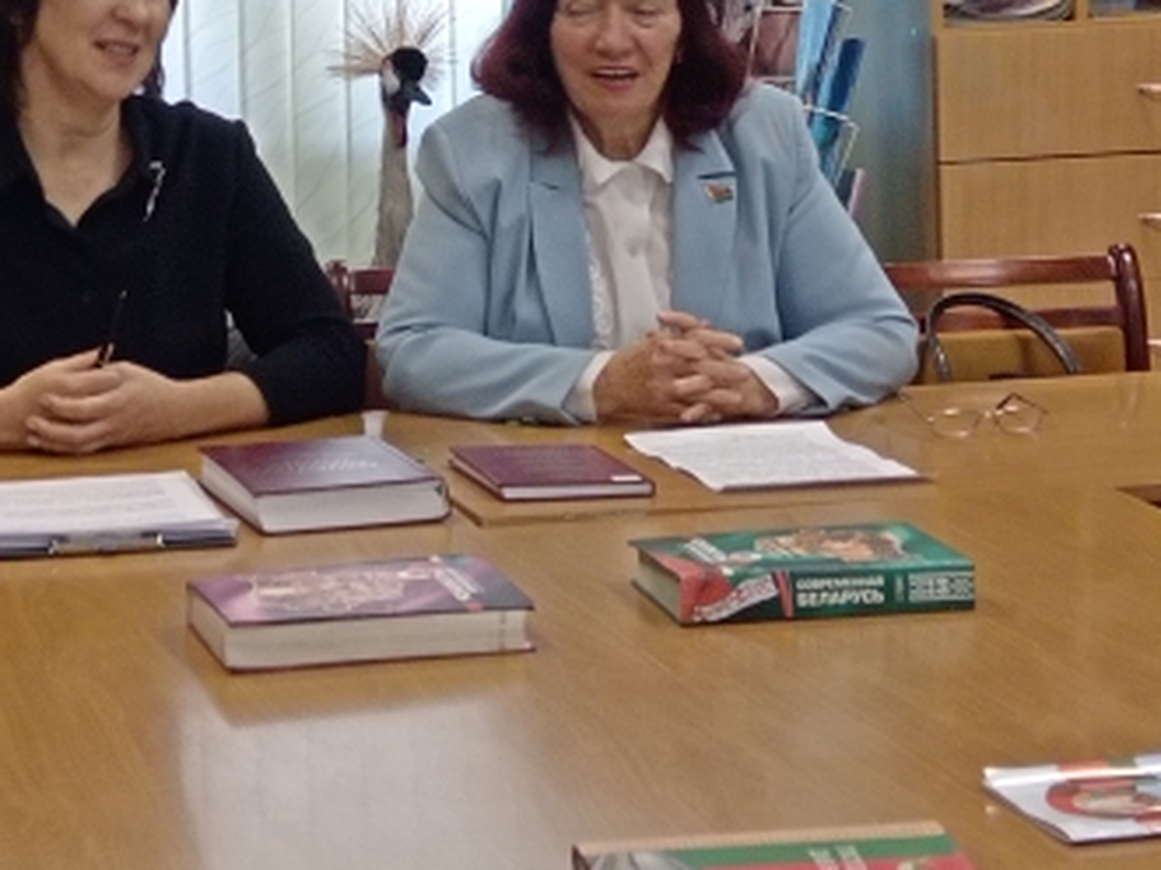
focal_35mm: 116
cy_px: 54
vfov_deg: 12.6
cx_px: 379
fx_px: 3889
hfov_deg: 16.9
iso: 439
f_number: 1.9
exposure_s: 1/50
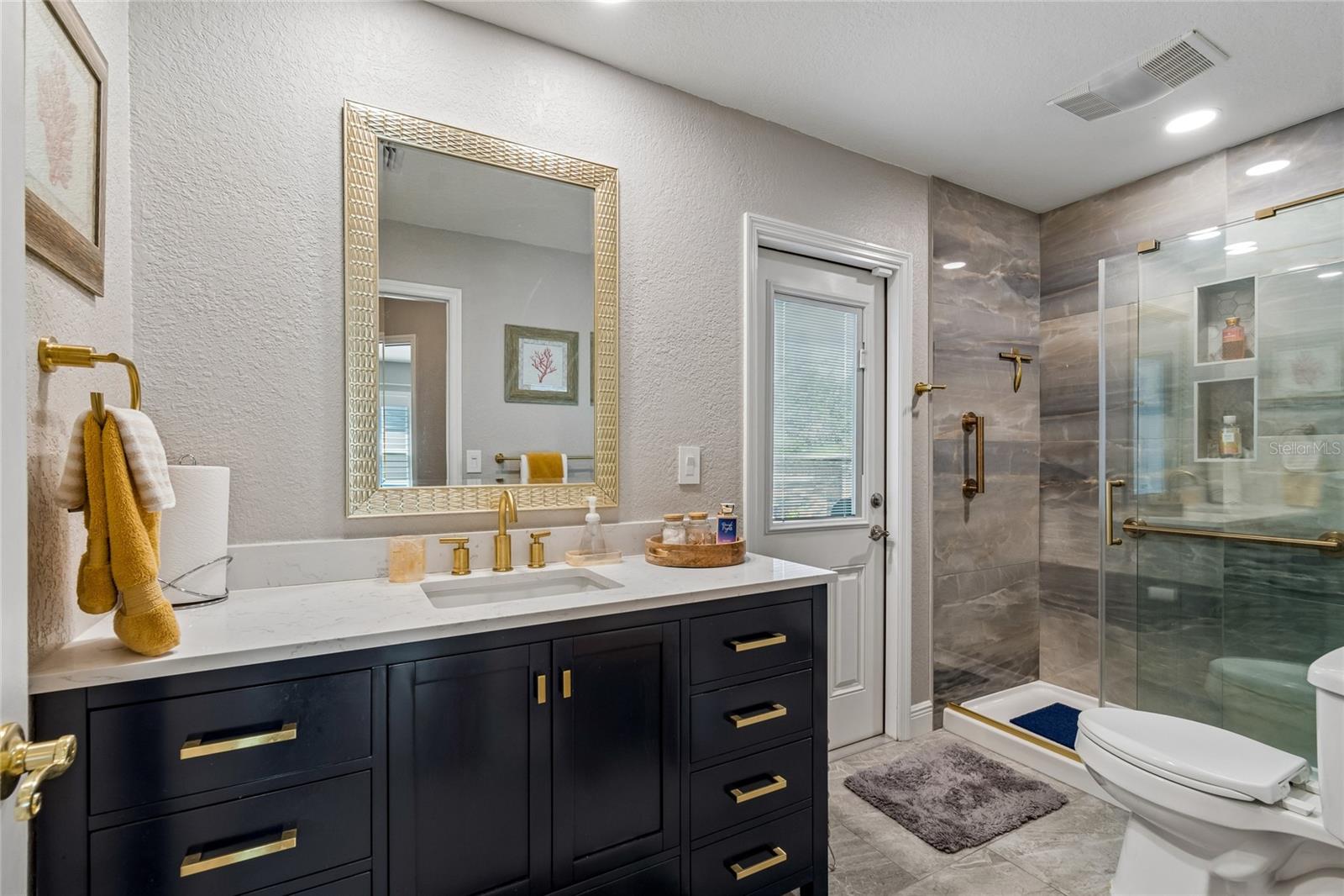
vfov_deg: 77.3
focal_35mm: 15
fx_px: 560
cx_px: 672
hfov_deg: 100.4
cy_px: 448
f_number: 7.1
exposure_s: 1/2.5
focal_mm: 10
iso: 100
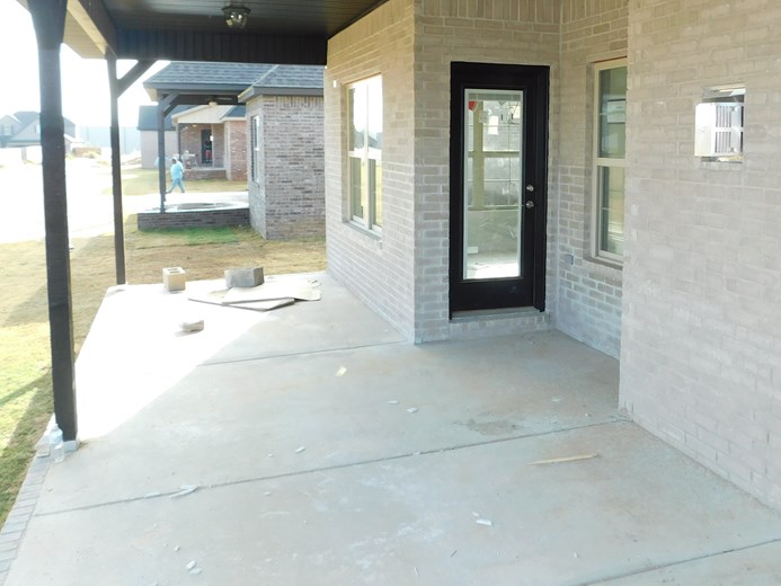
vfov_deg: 41.5
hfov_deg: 53.6
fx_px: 767
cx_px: 469
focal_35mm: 34
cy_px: 214
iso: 125
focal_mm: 4
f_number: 3
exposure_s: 1/200
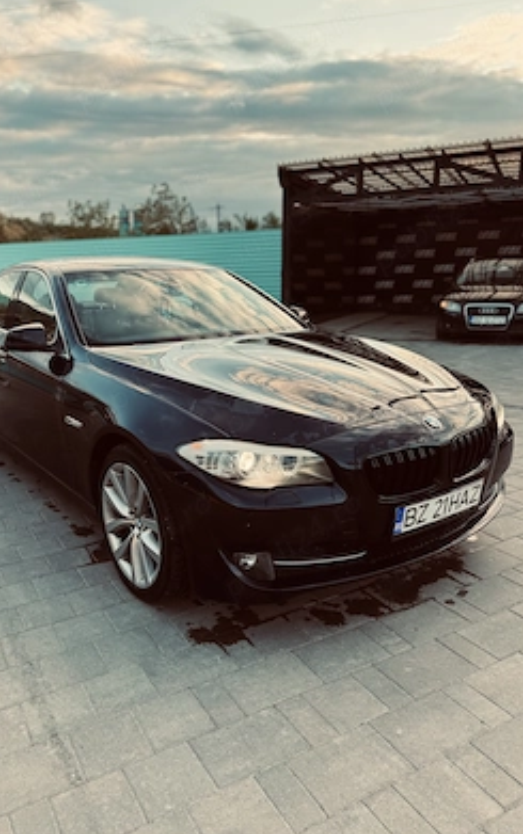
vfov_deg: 70.4
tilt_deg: -14.1
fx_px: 592
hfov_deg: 47.5
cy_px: 418
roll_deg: +1.6
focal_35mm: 26
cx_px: 218
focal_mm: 6.76
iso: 80
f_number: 1.78
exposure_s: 1/397
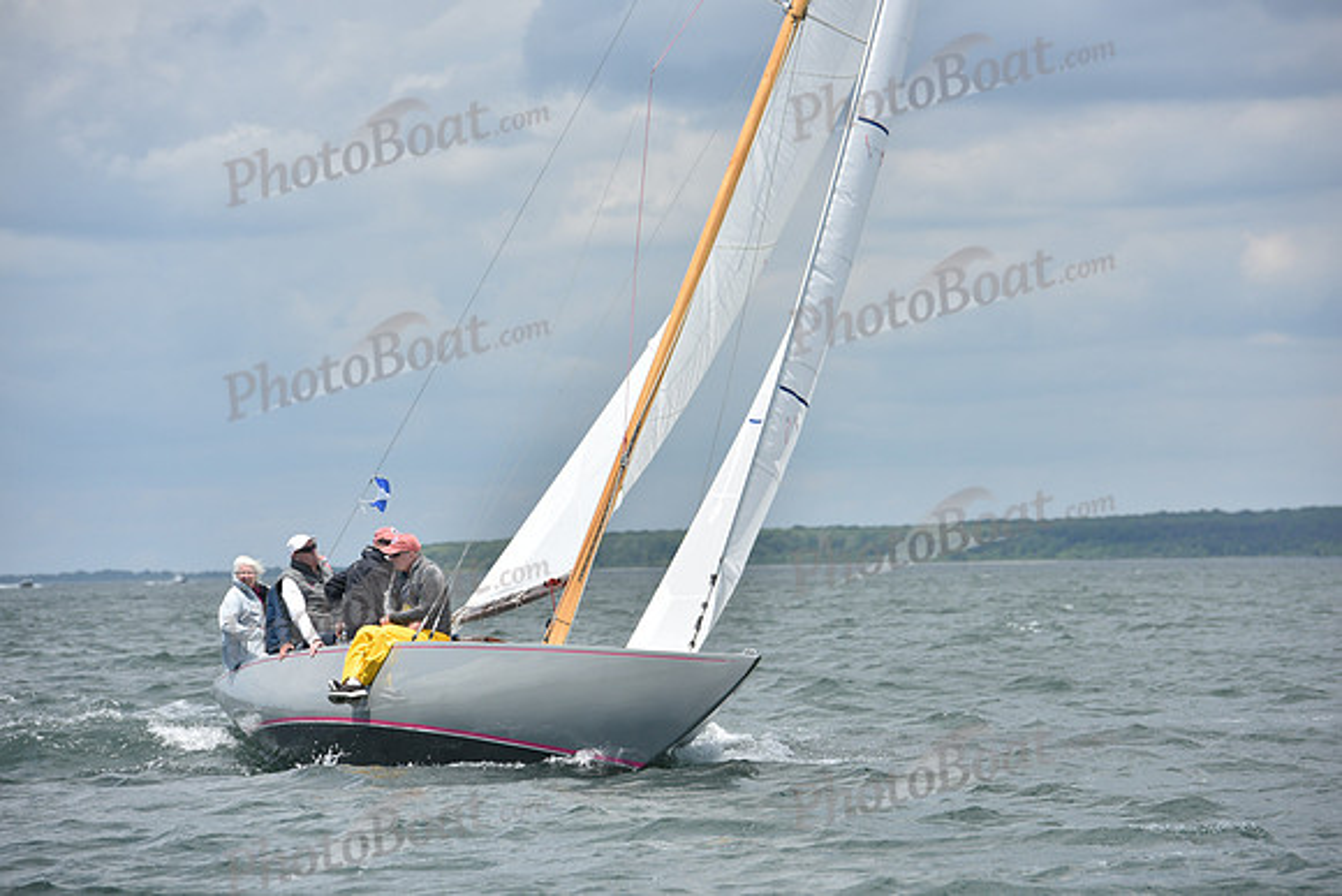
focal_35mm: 200
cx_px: 671
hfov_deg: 10.3
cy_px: 448
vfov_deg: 6.9
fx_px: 7457
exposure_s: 1/1250
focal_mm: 200
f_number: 7.1
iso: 250
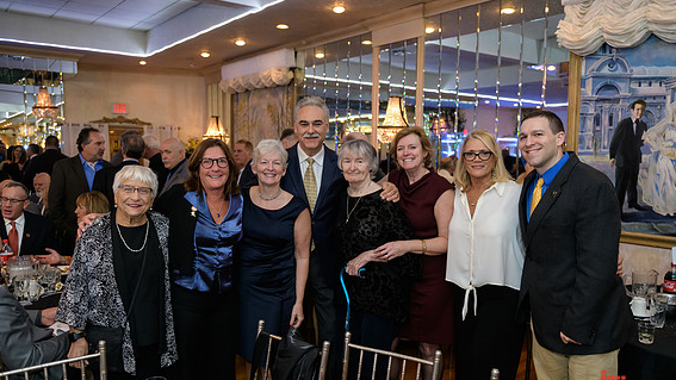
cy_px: 202
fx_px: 538
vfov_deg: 38.9
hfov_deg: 64.3
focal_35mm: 30
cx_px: 340
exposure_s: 1/125
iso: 1600
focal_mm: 28
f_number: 3.2
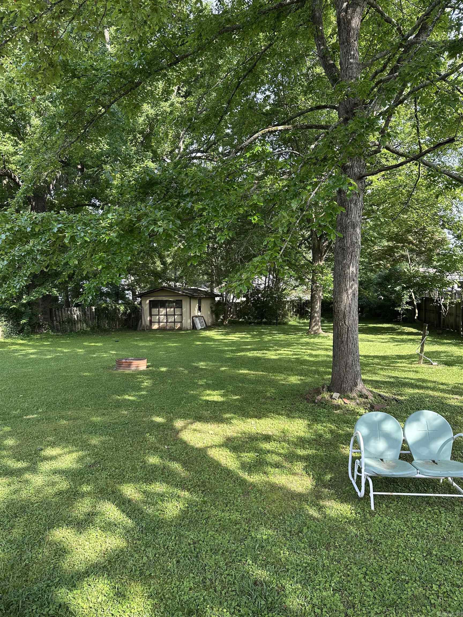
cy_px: 308
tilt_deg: -1.7
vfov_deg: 71.6
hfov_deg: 56.8
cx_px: 232
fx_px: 428
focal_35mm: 24
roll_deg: -0.4
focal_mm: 6.86
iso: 80
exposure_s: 1/506
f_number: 1.78
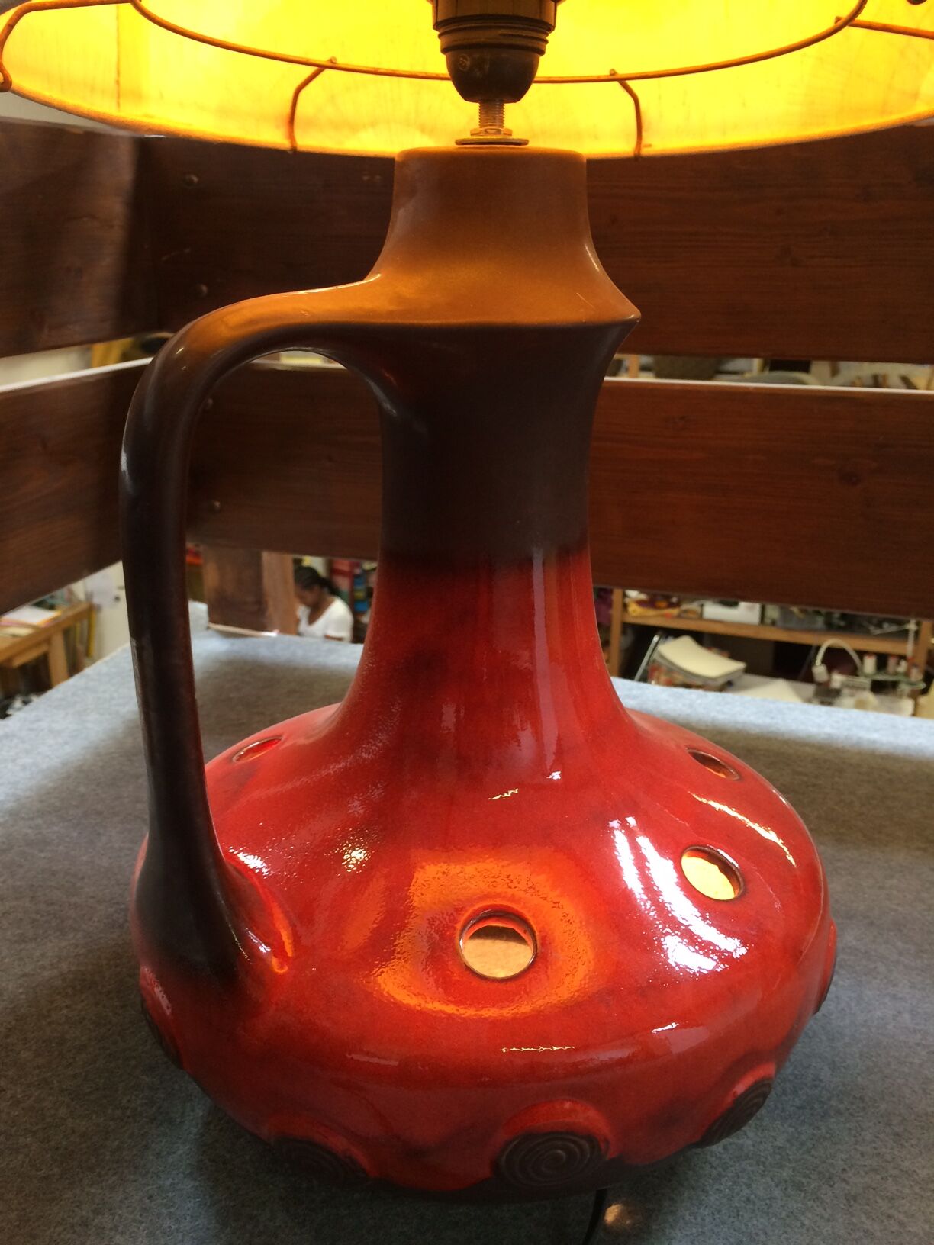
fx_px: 1043
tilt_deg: -19.9
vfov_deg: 61.7
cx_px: 467
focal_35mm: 29
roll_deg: +0.7
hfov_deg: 48.2
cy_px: 622
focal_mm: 4.15
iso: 125
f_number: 2.2
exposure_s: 1/33
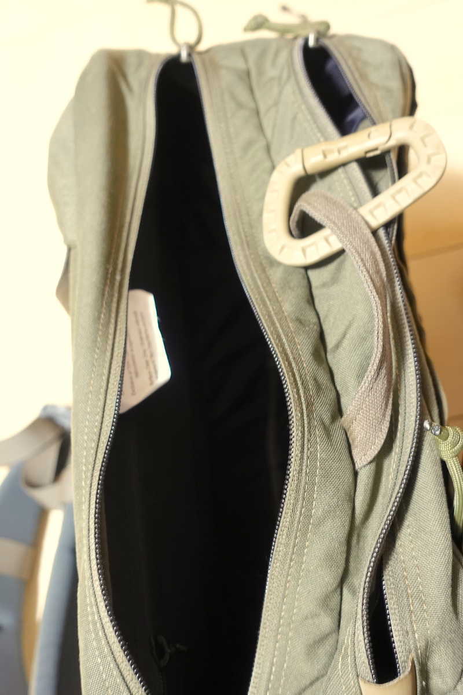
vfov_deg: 51.9
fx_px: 714
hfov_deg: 35.9
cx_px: 232
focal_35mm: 37
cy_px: 348
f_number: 2.8
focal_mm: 13.72
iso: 800
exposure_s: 1/20
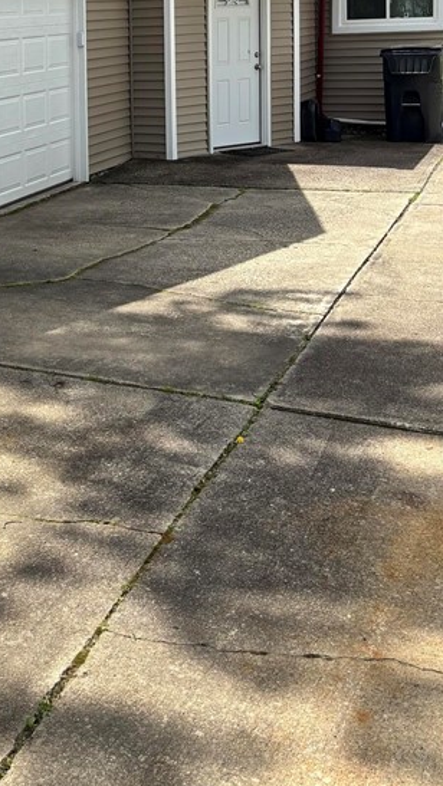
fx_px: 1106
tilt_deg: -5.3
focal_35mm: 53
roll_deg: +1.9
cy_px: 129
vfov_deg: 37.4
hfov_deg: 20.9
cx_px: -108
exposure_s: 1/3021
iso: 50
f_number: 1.6
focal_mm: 5.96
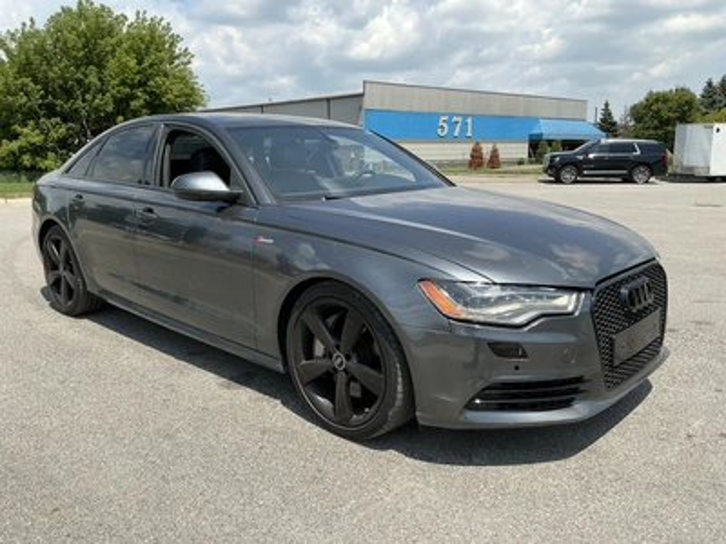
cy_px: 272
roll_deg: +0.6
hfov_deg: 63.4
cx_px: 363
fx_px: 587
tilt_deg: -8.9
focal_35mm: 28
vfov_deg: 49.7
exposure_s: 1/1626
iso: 25
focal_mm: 3
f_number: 1.8
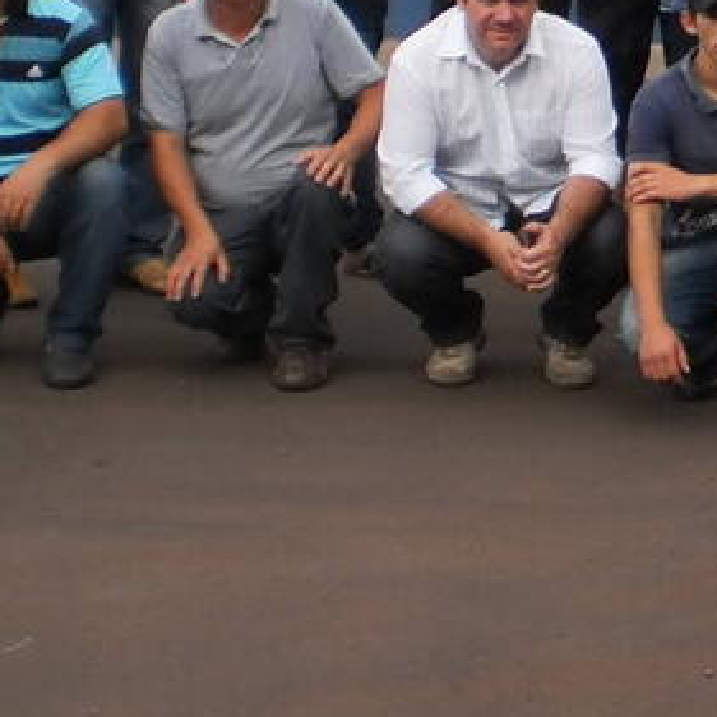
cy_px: -14
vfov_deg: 11.7
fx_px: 3445
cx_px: 842
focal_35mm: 147
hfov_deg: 11.7
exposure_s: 1/250
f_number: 3.1
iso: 100
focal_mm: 6.3
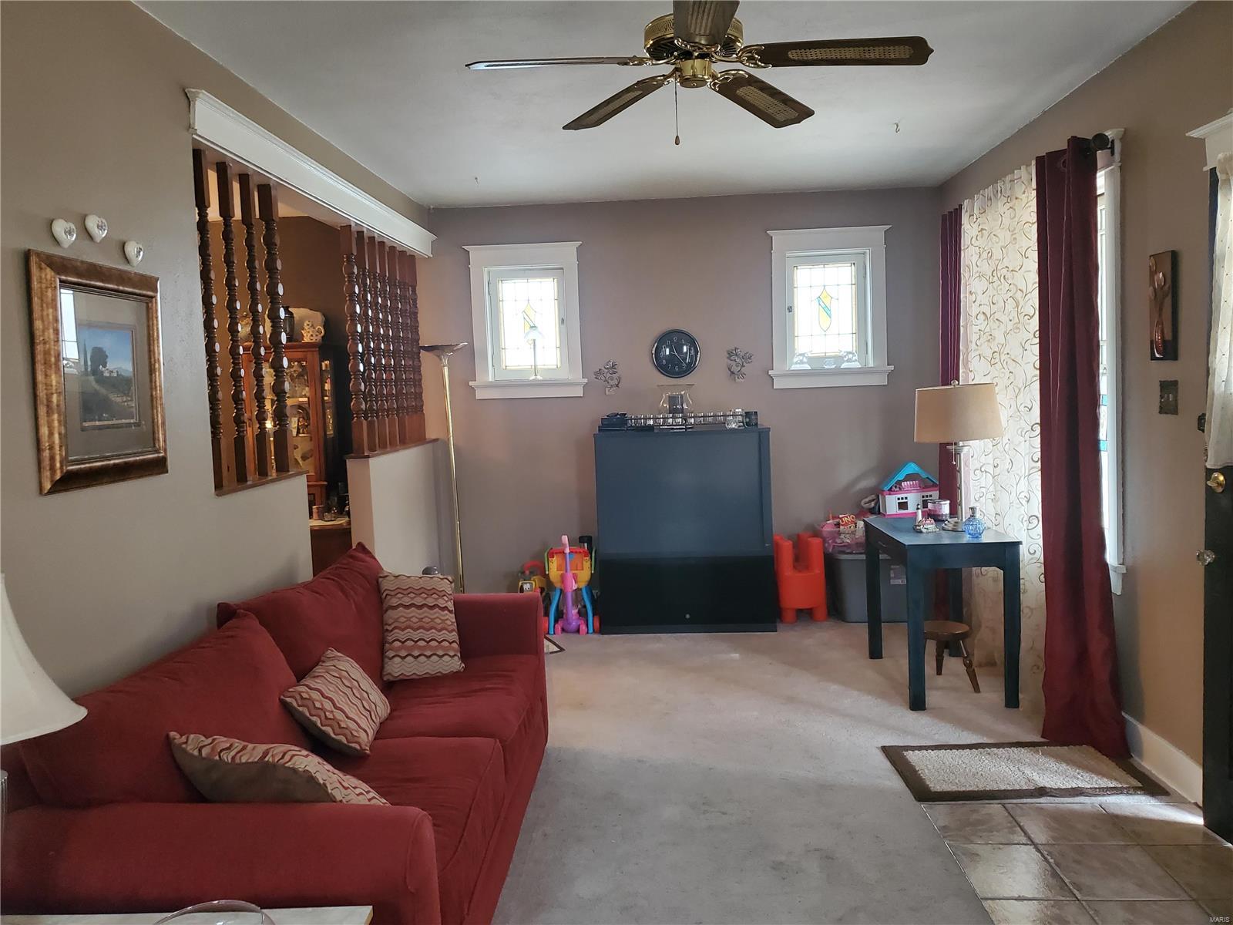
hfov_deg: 67.3
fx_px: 926
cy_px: 462
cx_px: 616
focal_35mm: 26
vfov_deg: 53.1
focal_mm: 4.3
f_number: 1.5
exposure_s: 1/39
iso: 500
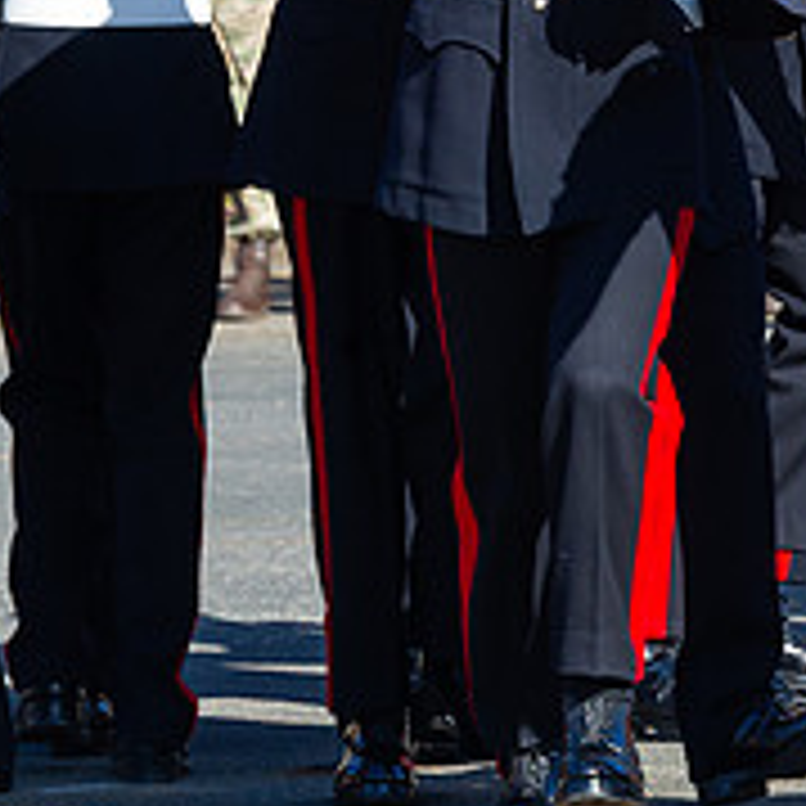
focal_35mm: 556
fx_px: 14647
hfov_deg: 3.2
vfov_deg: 3.1
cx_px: 585
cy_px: -58
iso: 400
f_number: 8
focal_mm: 170
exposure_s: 1/400
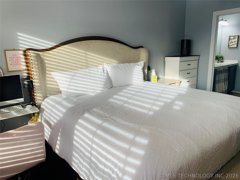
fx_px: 180
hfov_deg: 67.3
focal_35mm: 26
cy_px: 90
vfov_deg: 53.1
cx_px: 120
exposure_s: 1/120
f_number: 1.8
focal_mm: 4.25
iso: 40
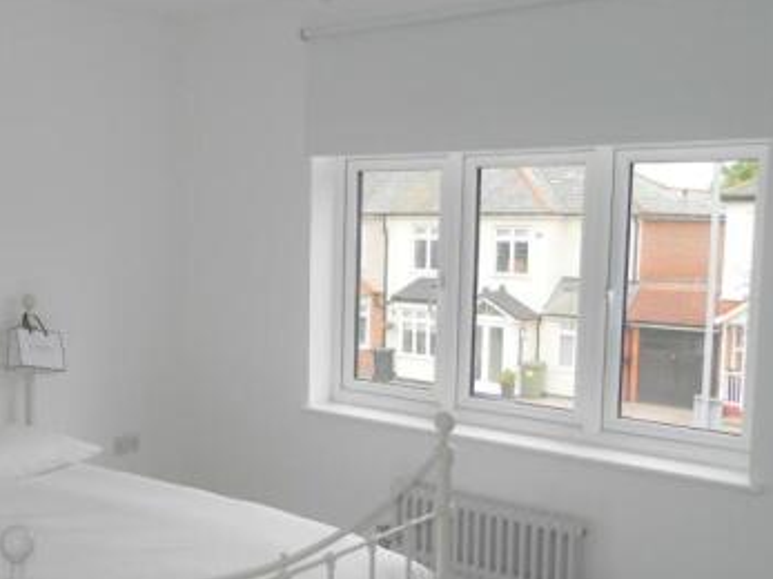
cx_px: 255
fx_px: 938
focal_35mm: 42
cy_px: 317
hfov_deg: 44.1
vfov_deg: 34.3
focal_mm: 4.5
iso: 80
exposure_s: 1/125
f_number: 3.1
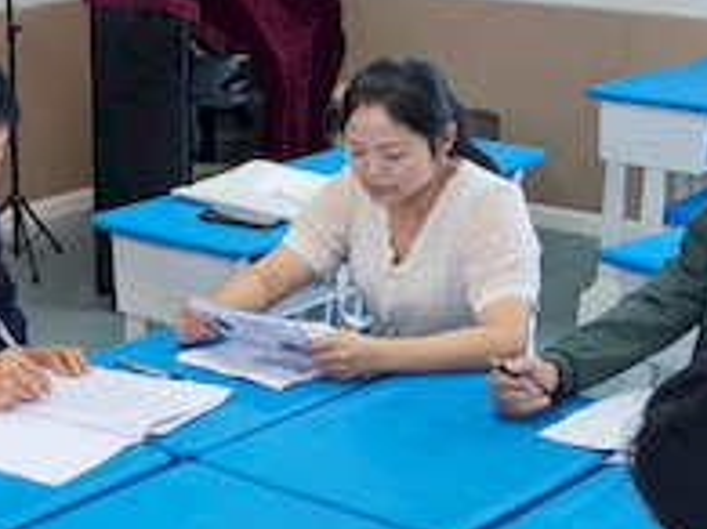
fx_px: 1572
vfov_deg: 19.0
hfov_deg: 24.3
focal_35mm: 77
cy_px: 402
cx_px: 7
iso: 121
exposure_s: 1/100
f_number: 1.85
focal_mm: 6.78
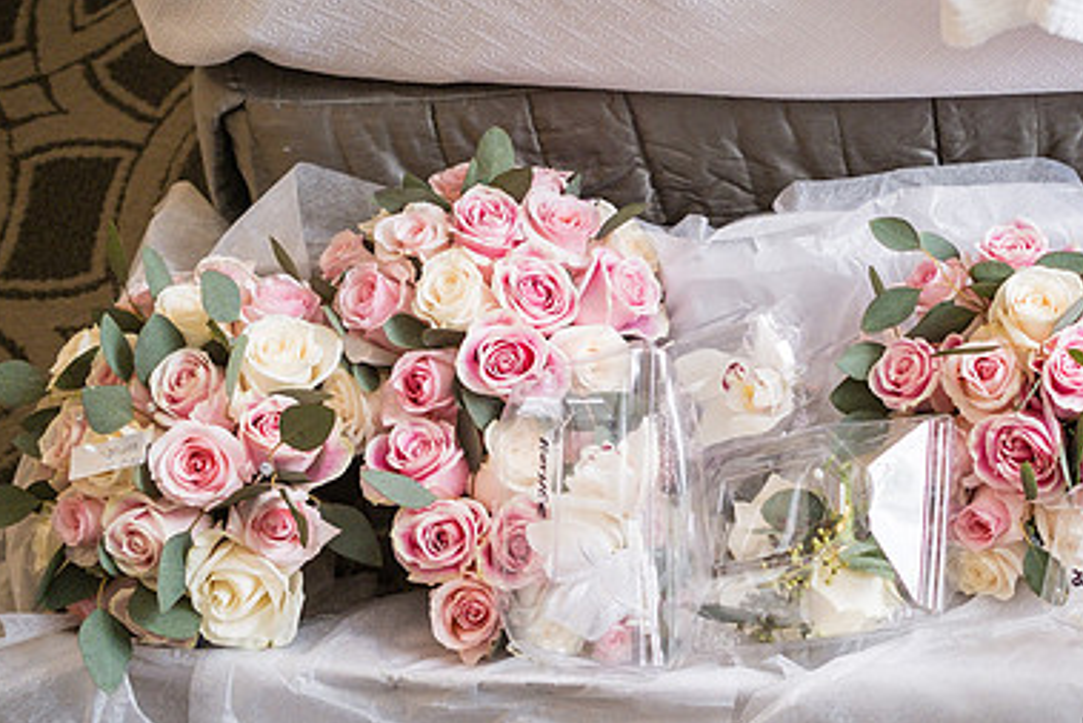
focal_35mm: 58
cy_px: 344
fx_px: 1745
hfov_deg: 34.0
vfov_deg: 23.4
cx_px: 766
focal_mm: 23
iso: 320
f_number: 2
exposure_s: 1/125
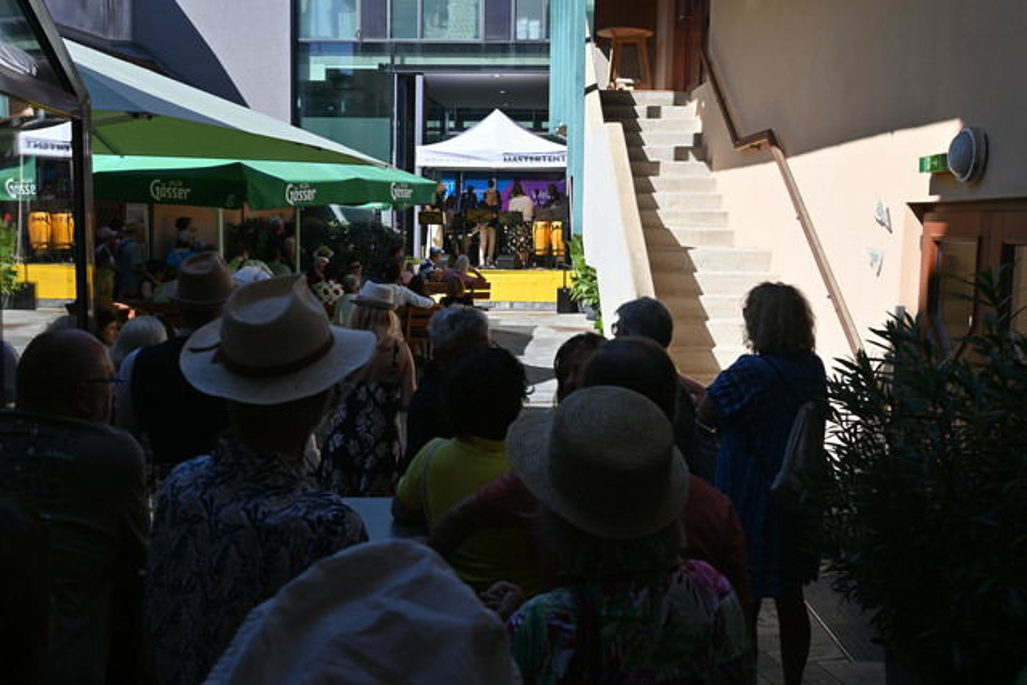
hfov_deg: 53.1
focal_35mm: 36
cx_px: 514
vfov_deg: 36.9
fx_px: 1027
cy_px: 342
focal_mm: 24
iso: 100
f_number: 8
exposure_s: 1/250
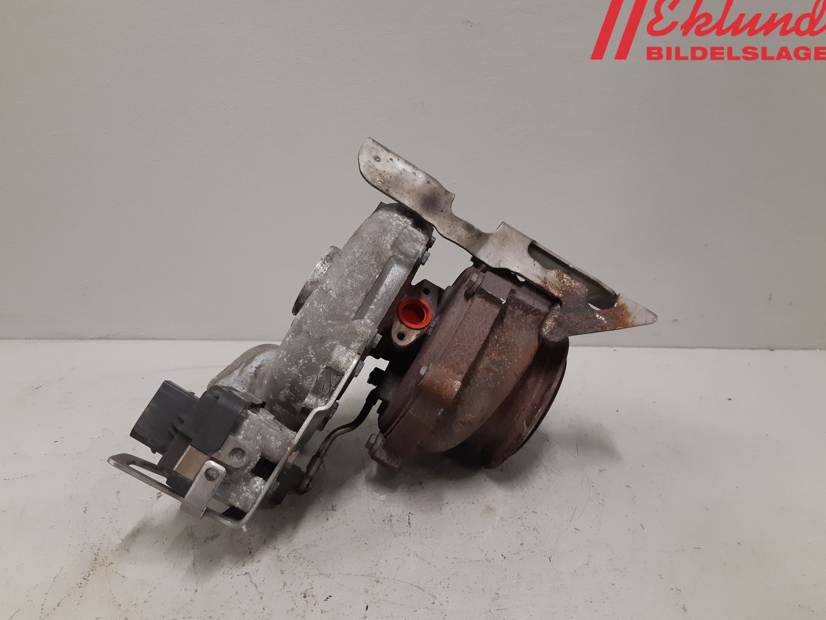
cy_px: 311
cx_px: 418
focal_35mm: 27
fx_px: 644
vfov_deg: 51.4
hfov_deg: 65.3
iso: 160
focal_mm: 3.93
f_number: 1.7
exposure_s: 1/50
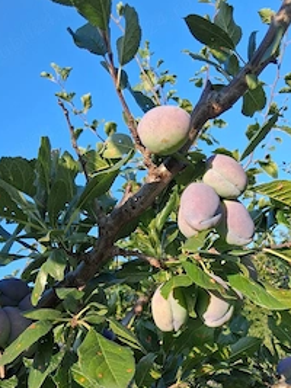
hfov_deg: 36.7
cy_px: 276
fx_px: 437
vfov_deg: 46.7
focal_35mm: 39
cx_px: 175
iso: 25
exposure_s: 1/189
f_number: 1.8
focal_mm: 3.98
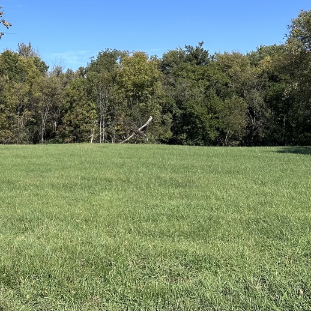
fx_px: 600
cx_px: 74
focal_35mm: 59
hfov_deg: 28.6
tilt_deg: +3.4
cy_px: 90
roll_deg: +0.5
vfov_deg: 28.8
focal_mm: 6.86
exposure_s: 1/4348
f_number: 1.78
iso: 80
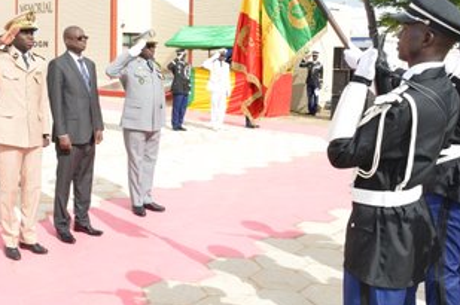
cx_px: 161
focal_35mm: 42
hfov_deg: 45.9
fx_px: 536
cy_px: 144
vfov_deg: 31.8
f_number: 10
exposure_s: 1/200
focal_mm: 18
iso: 200
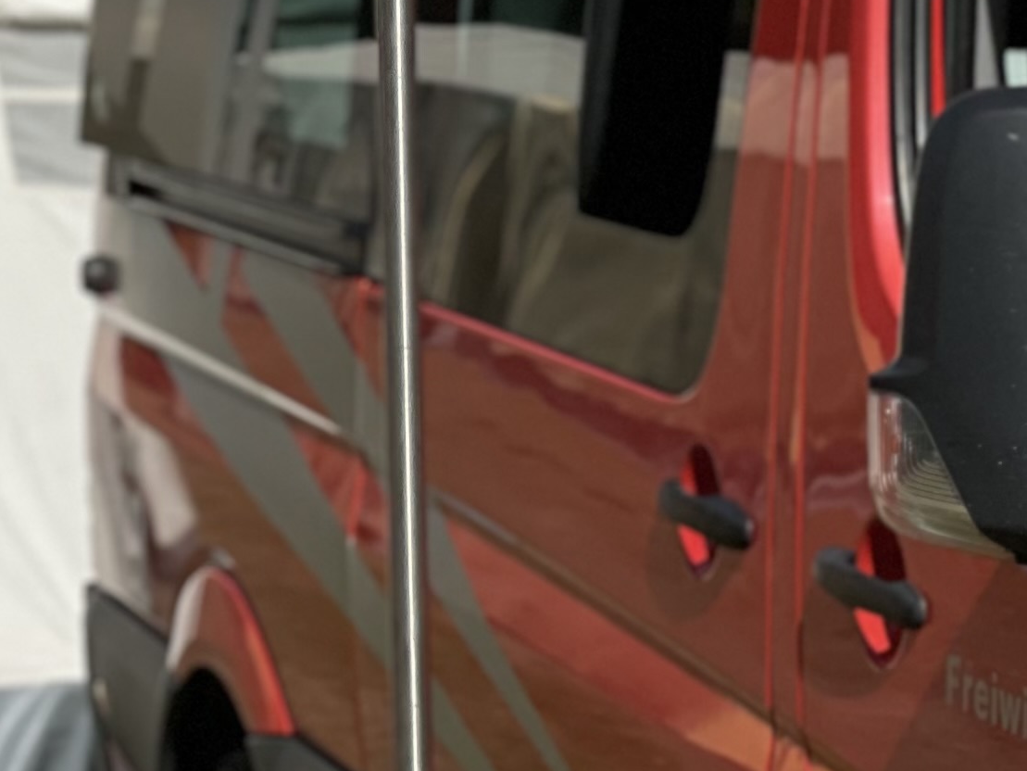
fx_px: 5608
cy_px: -421
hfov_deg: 10.1
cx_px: -535
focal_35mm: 189
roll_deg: +0.1
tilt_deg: +6.6
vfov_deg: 7.7
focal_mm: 6
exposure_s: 1/5988
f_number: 2
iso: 25
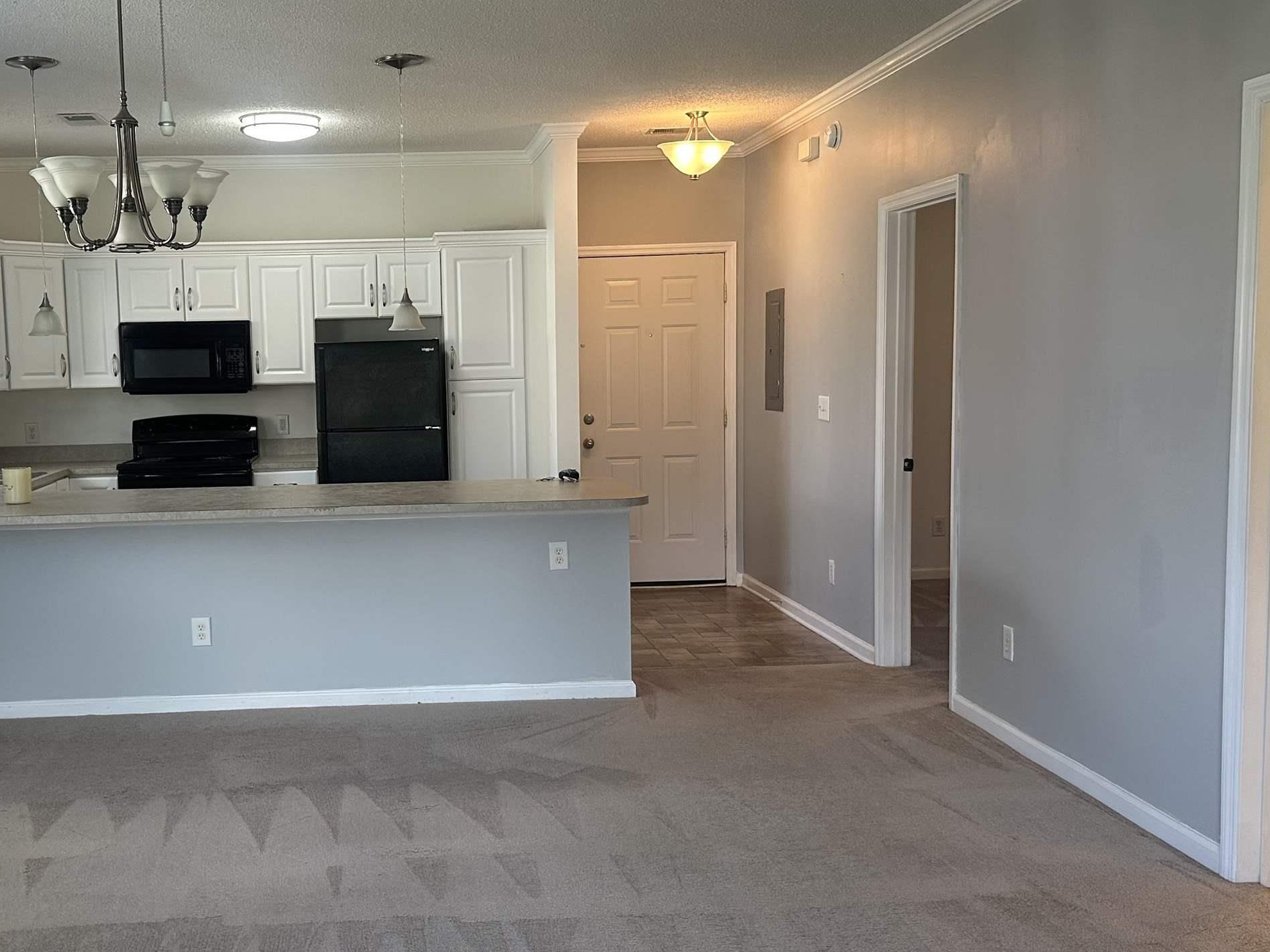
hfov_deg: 47.0
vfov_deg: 36.8
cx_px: 413
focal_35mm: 39
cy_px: 511
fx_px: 1431
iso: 160
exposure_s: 1/120
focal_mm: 6.86
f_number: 1.78
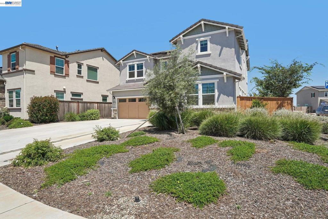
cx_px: 164
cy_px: 110
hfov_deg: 86.9
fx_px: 173
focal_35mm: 19
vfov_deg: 64.5
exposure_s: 1/640
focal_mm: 19
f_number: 8
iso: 320
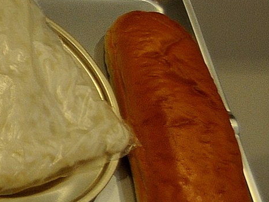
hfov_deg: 22.4
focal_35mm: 83
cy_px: 100
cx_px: -20
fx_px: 645
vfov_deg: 17.8
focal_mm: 26
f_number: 4.5
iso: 400
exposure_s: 1/80
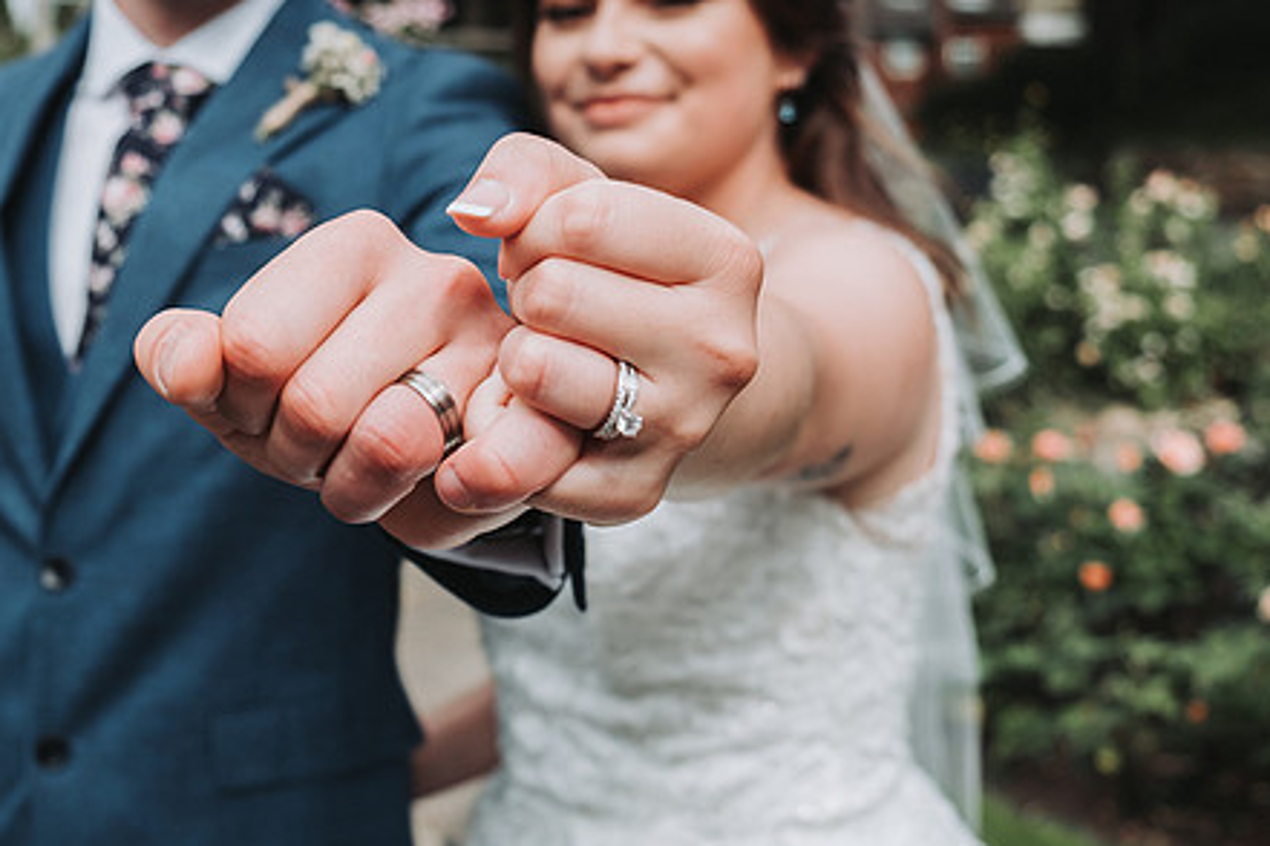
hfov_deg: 42.5
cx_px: 504
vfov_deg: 29.2
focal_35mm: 46
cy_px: 393
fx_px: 1623
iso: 200
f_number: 3.6
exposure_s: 1/950
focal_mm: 23.3
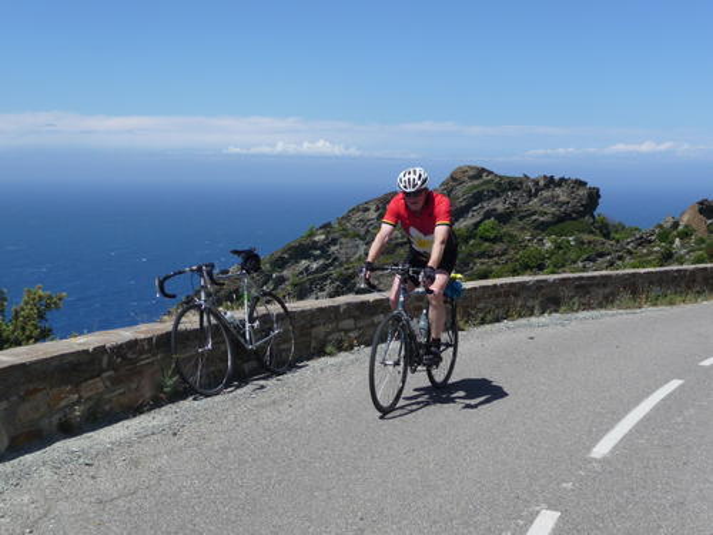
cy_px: 268
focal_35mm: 50
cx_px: 356
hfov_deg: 38.2
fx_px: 1030
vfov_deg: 29.1
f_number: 4.2
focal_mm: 8.5
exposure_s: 1/1000
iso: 100
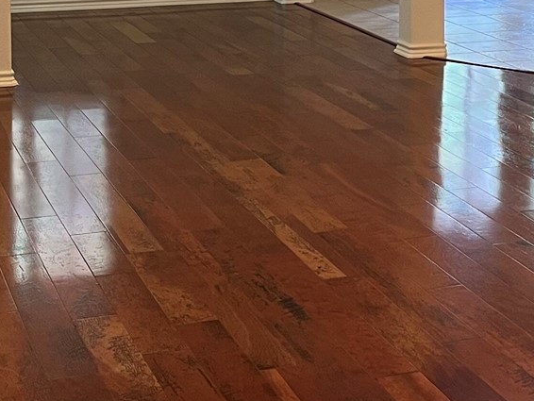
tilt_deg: -5.6
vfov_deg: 15.2
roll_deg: -0.2
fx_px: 1451
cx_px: 421
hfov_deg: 20.6
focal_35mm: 94
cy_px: -74
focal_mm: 5.1
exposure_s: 1/60
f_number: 1.6
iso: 100
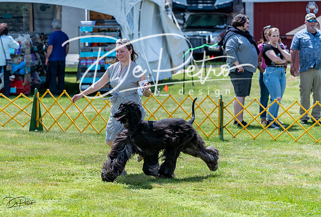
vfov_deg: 10.4
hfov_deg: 15.3
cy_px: 112
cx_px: 137
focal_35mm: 133
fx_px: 1192
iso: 100
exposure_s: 1/1000
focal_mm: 104
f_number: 3.5
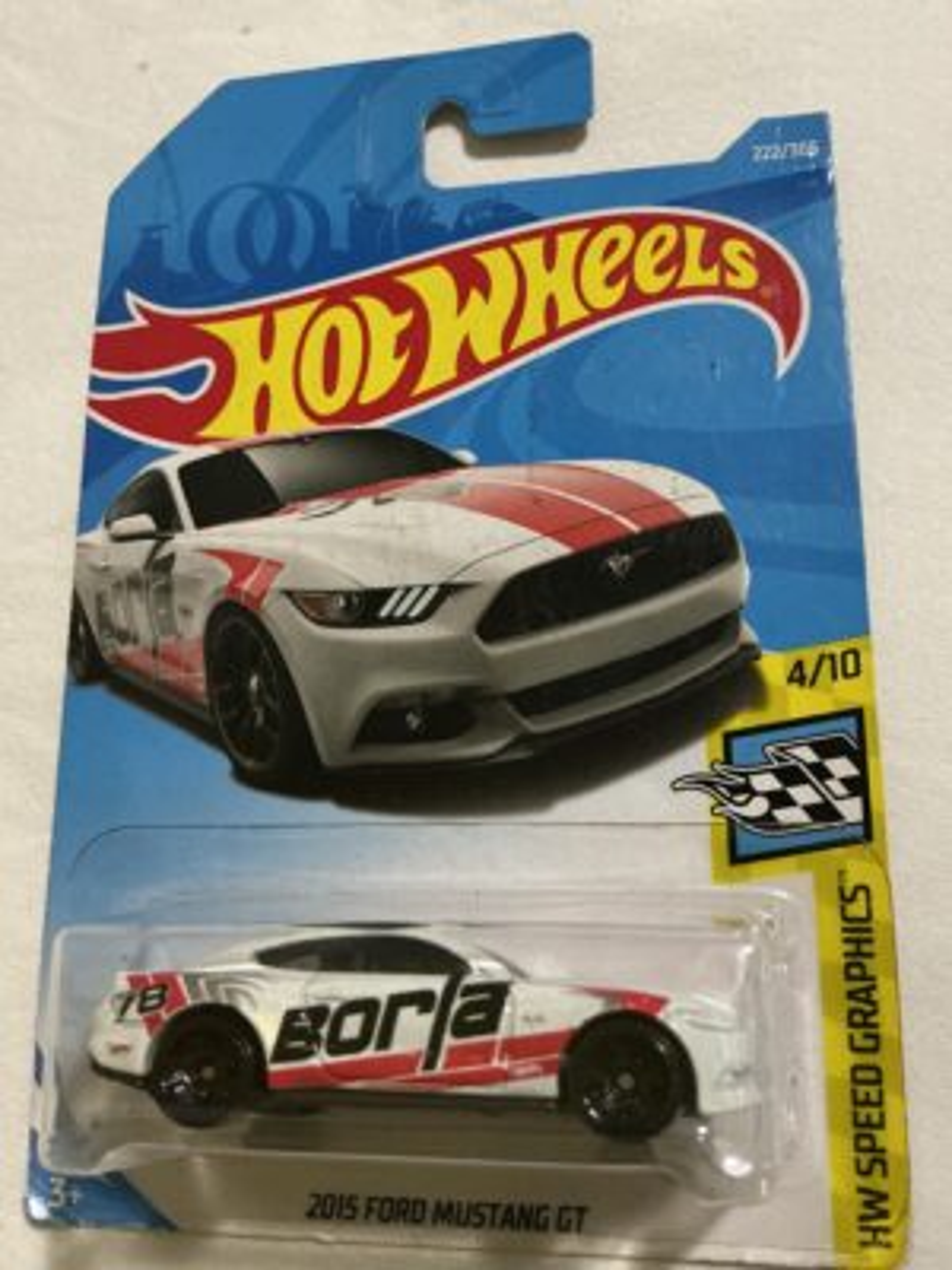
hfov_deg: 48.2
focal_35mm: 29
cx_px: 476
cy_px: 635
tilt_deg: -67.9
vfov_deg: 61.7
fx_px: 1063
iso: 400
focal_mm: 3
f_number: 1.8
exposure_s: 1/30
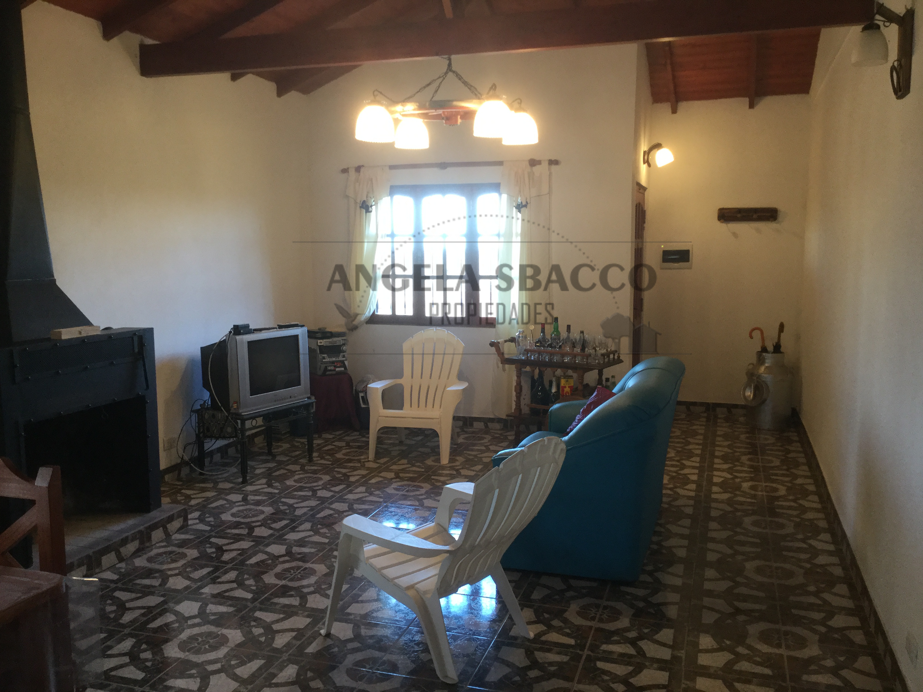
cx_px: 462
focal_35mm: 31
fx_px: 827
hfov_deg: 58.4
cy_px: 346
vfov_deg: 45.4
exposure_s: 1/33
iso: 80
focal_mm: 3.3
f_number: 2.4
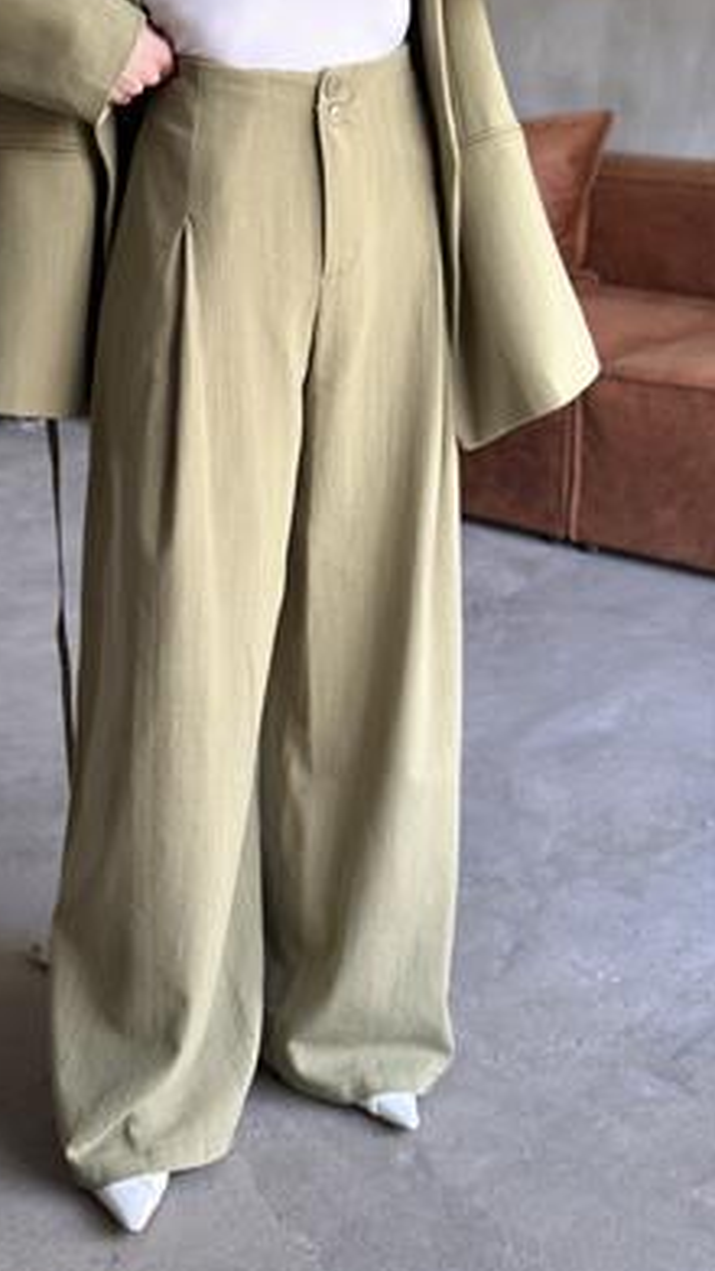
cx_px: 208
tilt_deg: -33.8
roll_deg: -0.6
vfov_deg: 36.6
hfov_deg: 21.0
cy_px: 608
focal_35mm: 57
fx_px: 1921
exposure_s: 1/60
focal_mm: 6.86
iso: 125
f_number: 1.78
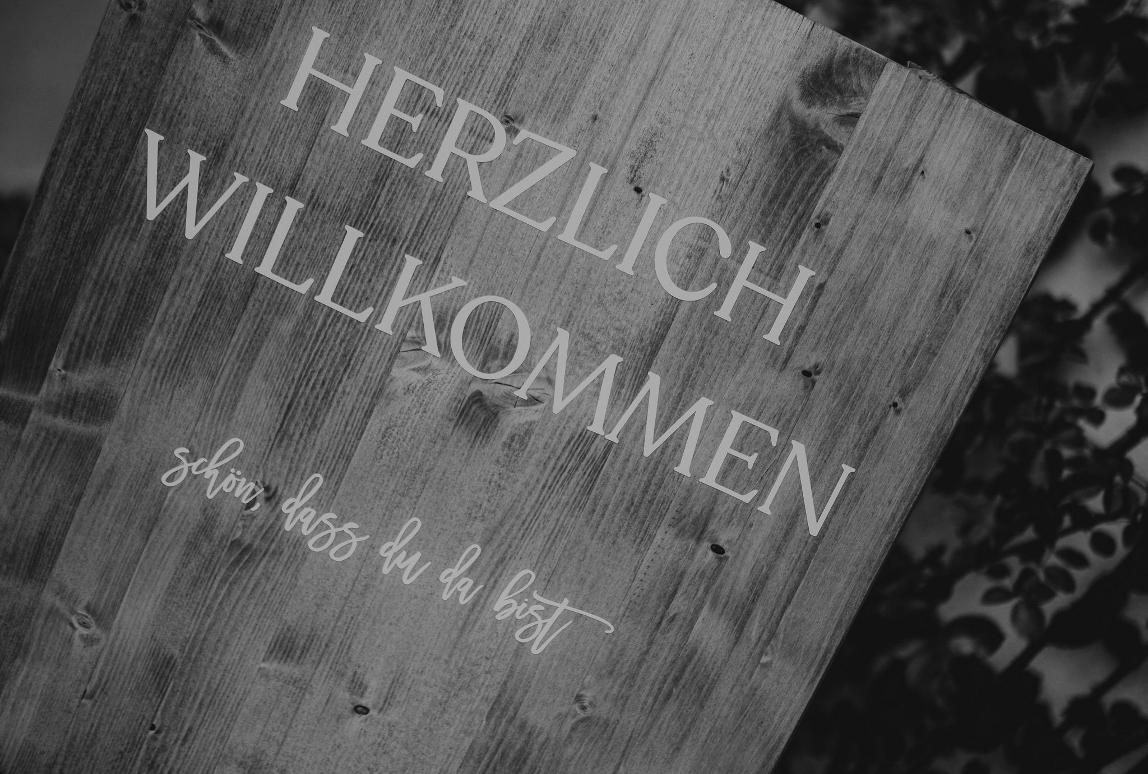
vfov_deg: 35.3
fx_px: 1215
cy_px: 405
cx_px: 607
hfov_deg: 50.6
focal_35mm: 38
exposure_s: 1/6400
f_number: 1.8
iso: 500
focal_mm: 35
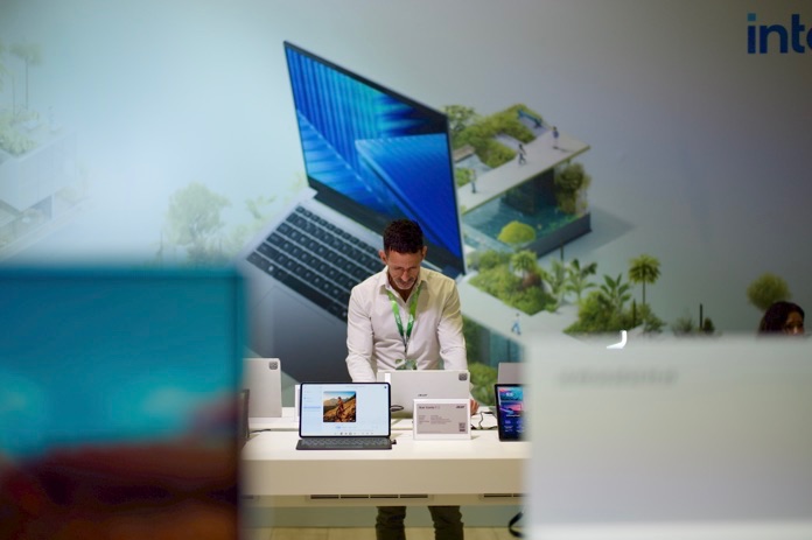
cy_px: 270
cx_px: 406
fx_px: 1127
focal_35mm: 50
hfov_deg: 39.6
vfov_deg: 27.0
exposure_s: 1/360
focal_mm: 50
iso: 160
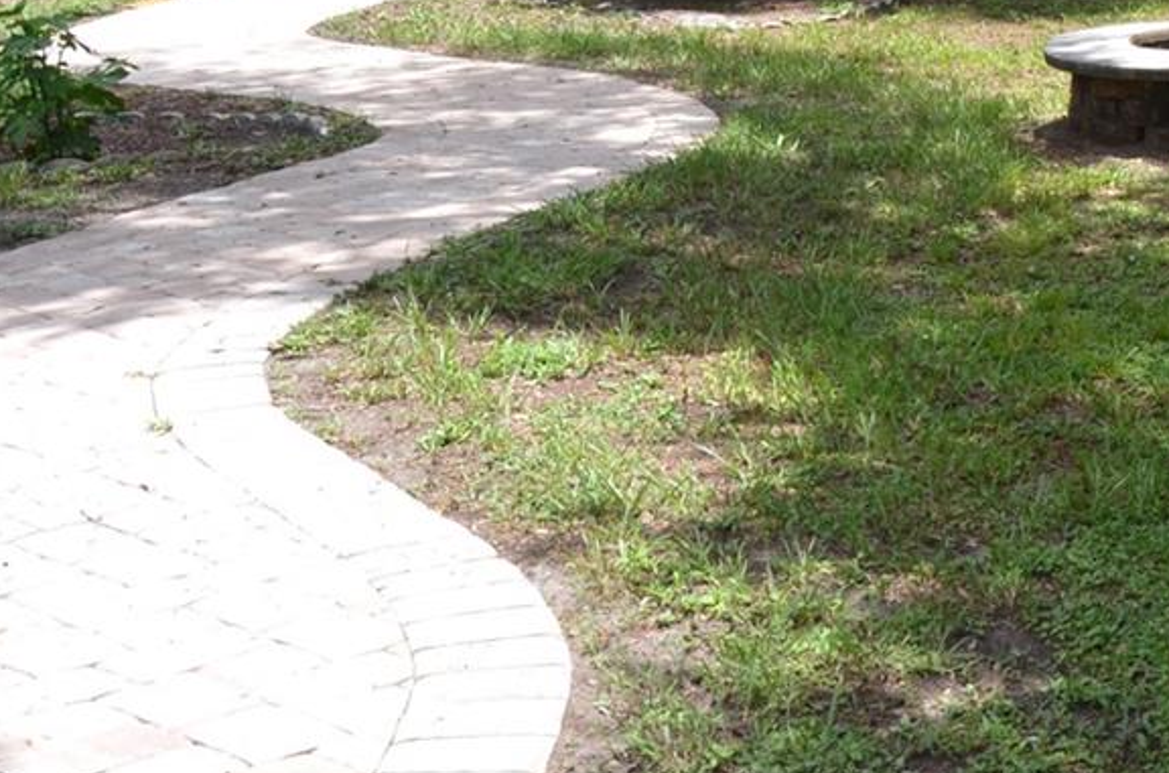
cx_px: 1486
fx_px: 2429
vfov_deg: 17.4
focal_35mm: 75
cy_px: -90
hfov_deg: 24.0
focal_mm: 18
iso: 200
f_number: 8
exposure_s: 1/250
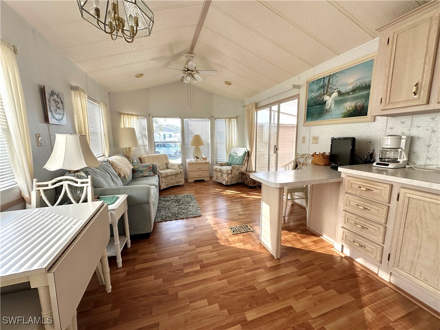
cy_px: 165
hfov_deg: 102.1
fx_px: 178
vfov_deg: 85.7
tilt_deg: -7.9
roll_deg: +0.1
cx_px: 220
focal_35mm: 14
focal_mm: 2.22
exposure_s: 1/99
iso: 80
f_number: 2.2
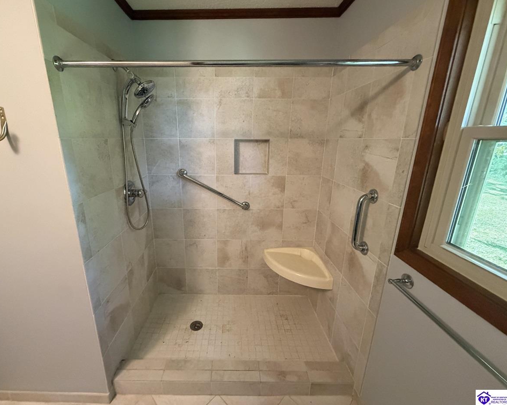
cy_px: 199
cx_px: 232
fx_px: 225
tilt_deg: -14.4
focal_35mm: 15
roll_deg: +0.0
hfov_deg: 96.6
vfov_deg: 84.0
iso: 800
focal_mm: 2.22
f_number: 2.2
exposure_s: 1/60
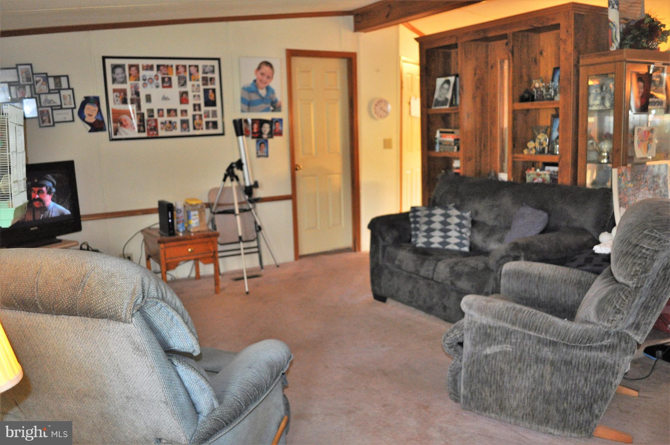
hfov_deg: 62.0
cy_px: 222
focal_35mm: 30
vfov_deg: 43.5
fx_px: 558
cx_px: 335
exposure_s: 1/60
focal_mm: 20
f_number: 3.8
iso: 800
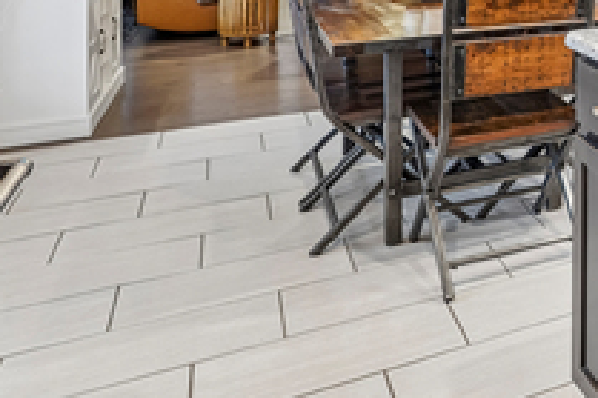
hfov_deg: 31.2
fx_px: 813
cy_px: -116
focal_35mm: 49
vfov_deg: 24.2
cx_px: 781
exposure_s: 1/5
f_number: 8
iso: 400
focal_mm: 16
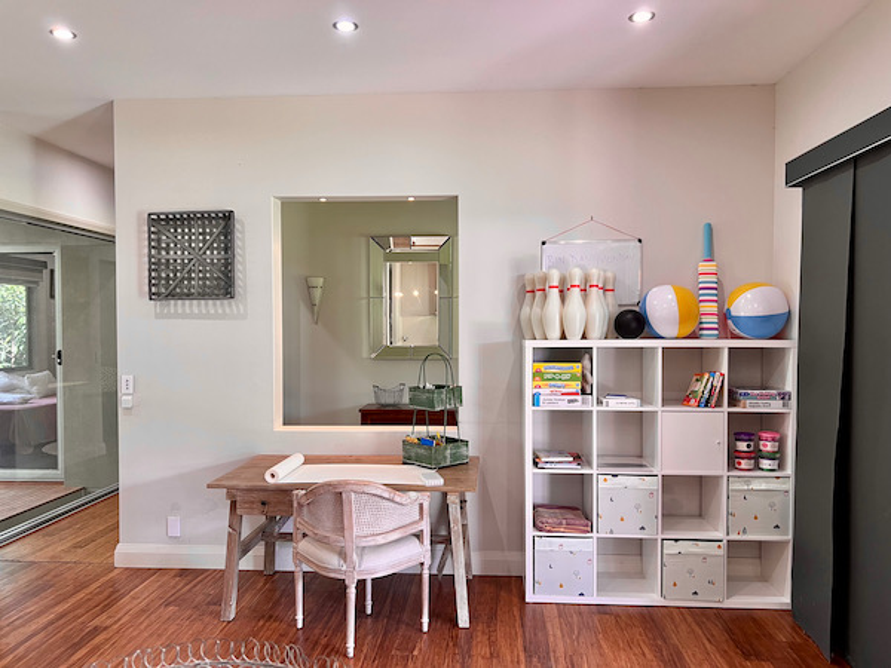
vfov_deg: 53.1
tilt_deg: -1.7
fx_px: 669
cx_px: 446
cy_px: 334
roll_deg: +0.1
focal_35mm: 26
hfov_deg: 67.3
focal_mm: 5.7
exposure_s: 1/50
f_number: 1.5
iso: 64
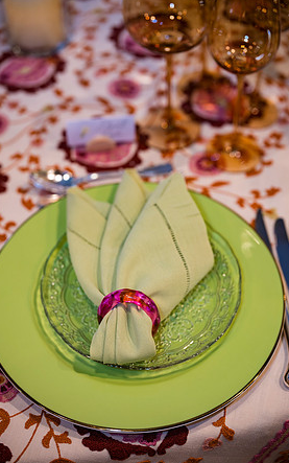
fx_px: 718
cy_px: 229
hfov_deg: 22.8
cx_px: 136
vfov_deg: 35.7
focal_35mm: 57
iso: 280
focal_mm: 55
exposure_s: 1/125
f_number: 2.2
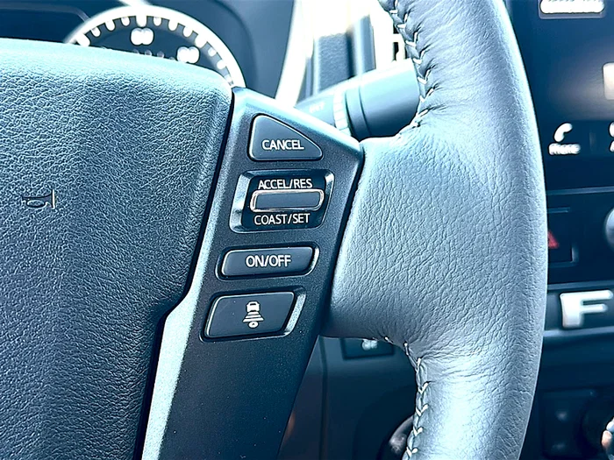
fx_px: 780
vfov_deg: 32.9
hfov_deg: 42.9
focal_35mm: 44
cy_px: 230
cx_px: 307
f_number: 1.78
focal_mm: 6.86
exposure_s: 1/69
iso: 64
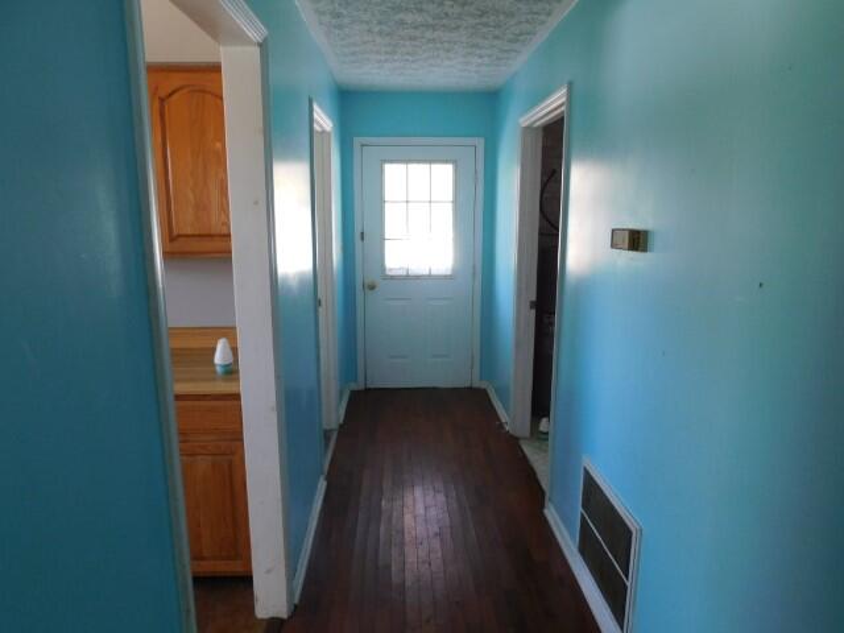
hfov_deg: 73.9
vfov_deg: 58.9
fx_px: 561
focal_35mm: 23
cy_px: 316
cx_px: 422
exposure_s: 1/30
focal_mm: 4
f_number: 3
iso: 160
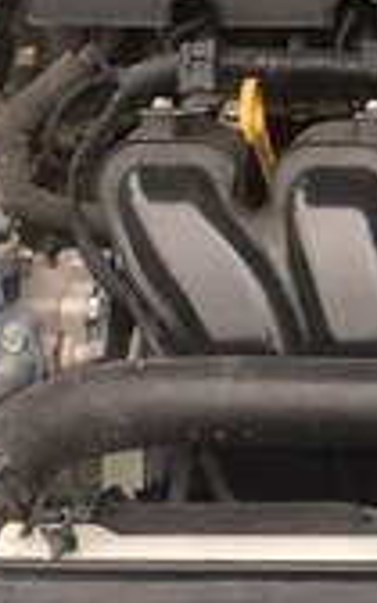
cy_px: 95
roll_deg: -0.3
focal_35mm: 121
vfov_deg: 17.1
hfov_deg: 10.1
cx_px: 729
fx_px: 1989
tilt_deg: -34.2
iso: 32
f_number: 2.2
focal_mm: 4.15
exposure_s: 1/33
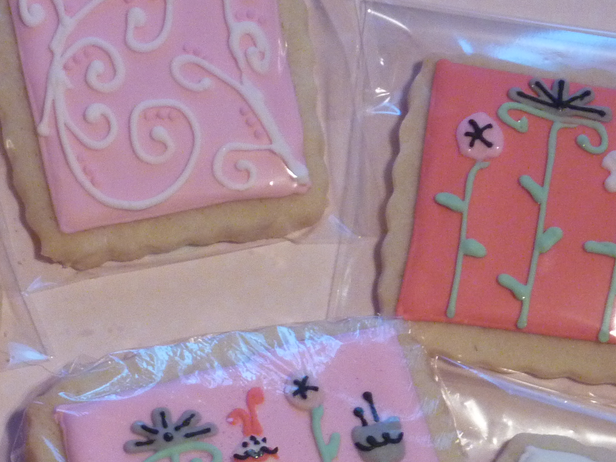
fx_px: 3719
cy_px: 458
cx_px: 171
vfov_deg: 7.1
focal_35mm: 209
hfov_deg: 9.5
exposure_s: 1/8
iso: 400
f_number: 4.3
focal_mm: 17
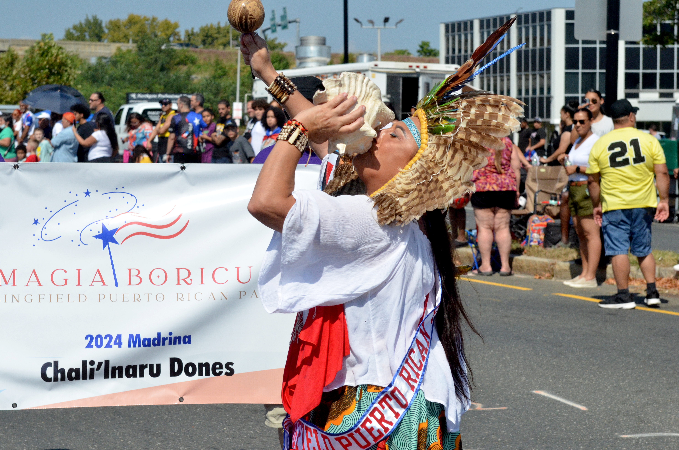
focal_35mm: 105
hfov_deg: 19.5
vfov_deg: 13.0
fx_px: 1976
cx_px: 340
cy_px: 225
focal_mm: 70
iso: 1250
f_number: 9
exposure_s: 1/4000
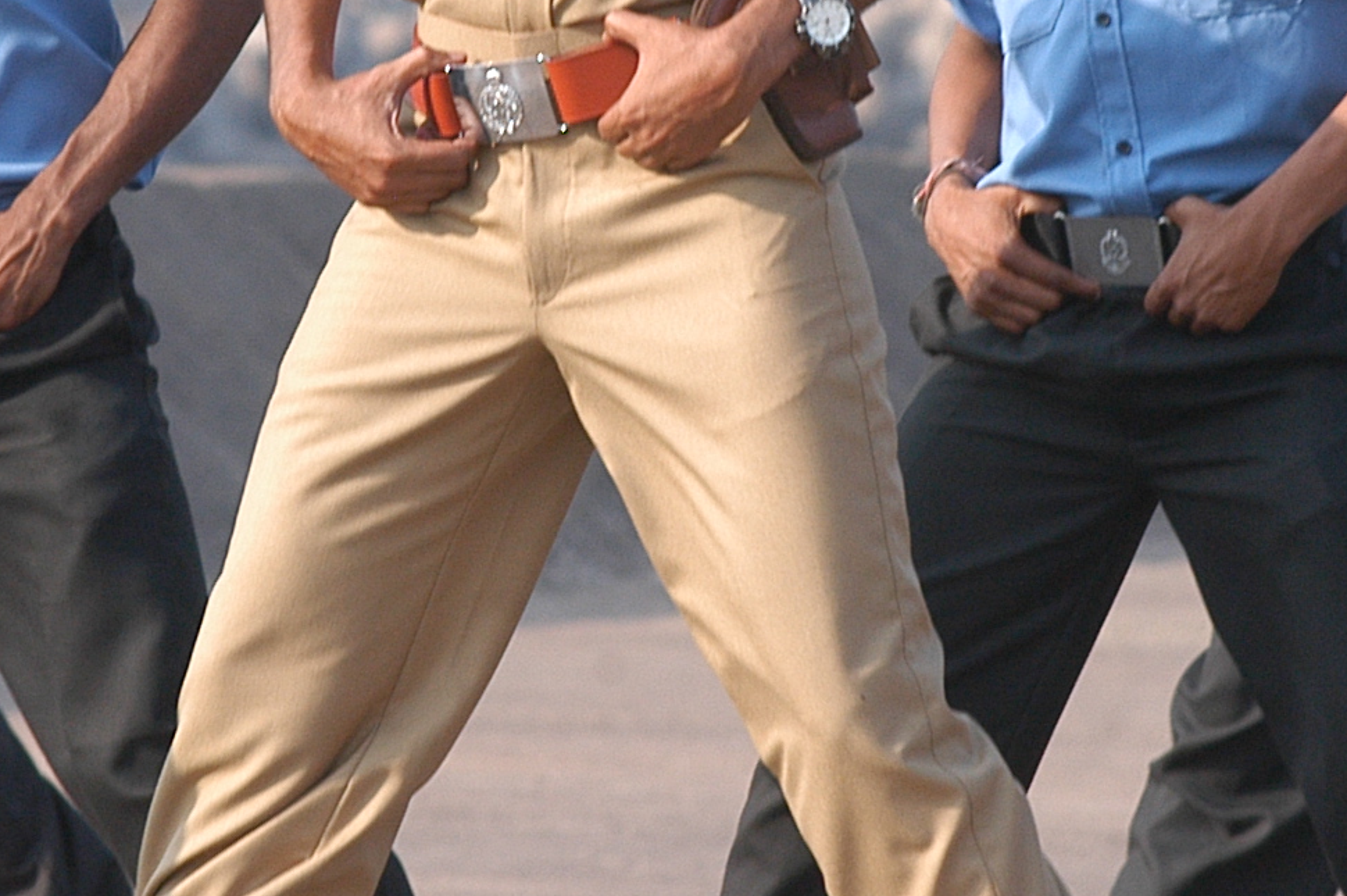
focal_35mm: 791
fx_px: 29571
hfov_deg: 2.6
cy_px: 199
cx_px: 654
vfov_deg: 1.7
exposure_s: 1/400
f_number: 7.1
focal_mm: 170
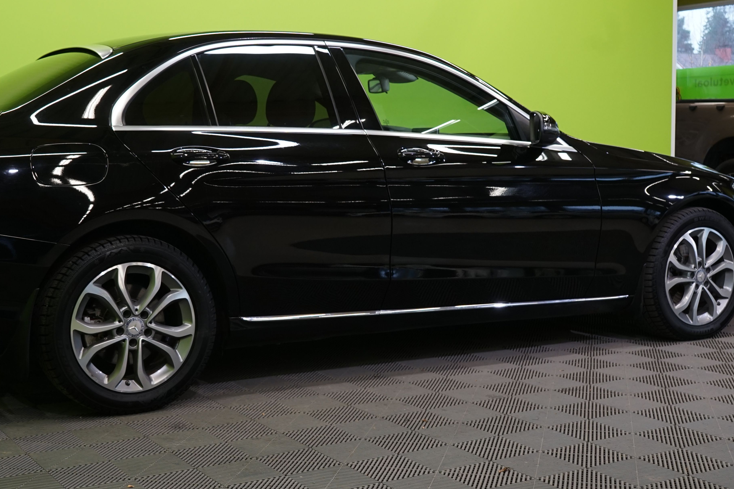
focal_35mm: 51
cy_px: 224
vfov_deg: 26.5
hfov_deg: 38.6
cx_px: 276
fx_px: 1040
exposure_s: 1/30
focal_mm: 31
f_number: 6.3
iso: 640
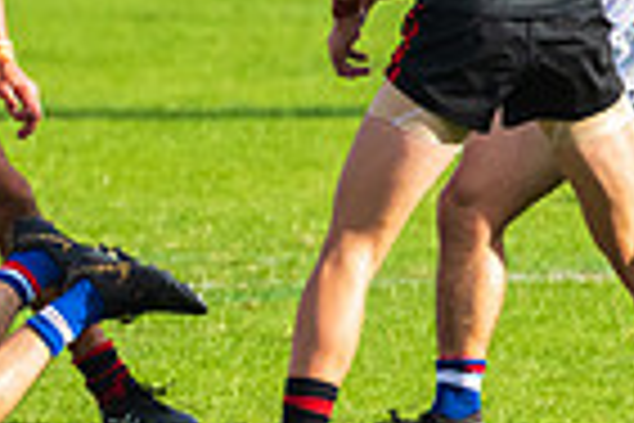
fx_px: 41330
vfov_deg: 0.6
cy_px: 246
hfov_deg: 0.9
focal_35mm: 2347
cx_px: -271
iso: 1000
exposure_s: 1/3200
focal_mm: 550
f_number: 6.3
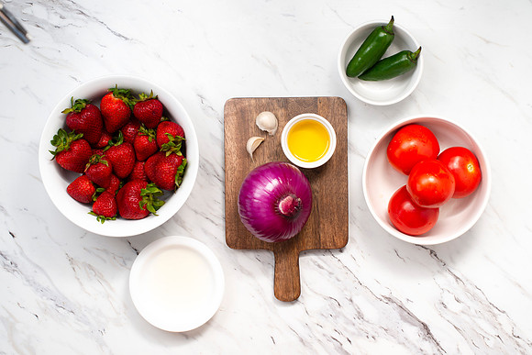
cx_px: 270
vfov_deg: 24.4
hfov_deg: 36.0
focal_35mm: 55
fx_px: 820
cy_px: 183
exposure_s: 1/80
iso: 250
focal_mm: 50
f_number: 10
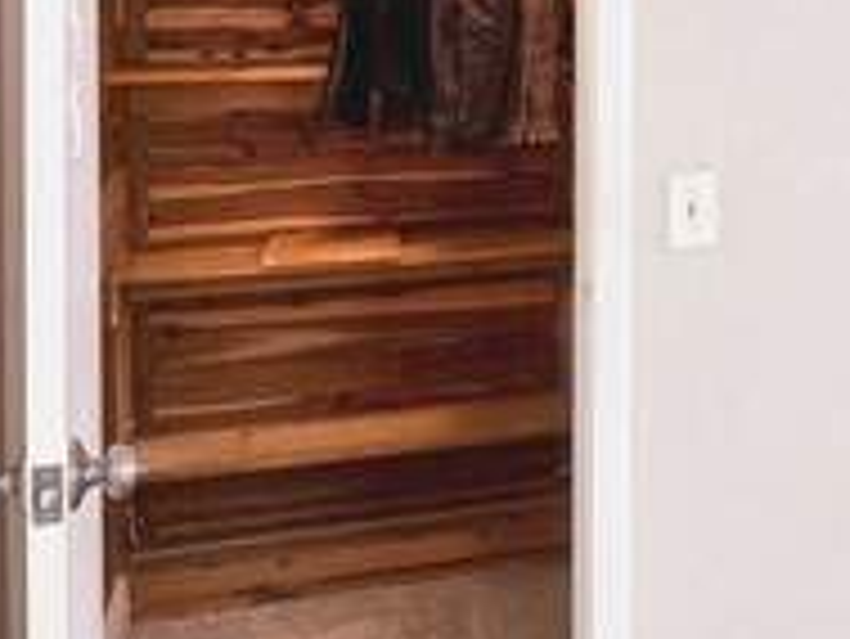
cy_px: 32
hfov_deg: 27.9
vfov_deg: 23.3
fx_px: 1499
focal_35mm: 61
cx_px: 1012
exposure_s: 1/120
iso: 200
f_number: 1.78
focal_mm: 6.76
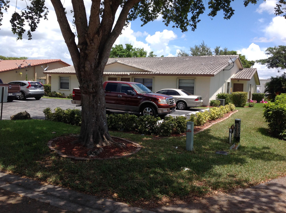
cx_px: 143
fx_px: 289
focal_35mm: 35
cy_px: 106
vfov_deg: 40.6
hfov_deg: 52.7
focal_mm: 4.28
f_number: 2.4
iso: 50
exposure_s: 1/1314
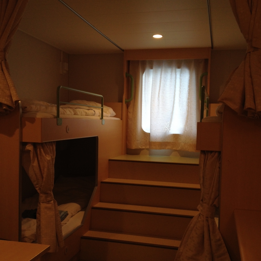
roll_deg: -1.8
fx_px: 358
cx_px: 132
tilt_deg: -5.3
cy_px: 143
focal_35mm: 42
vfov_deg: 40.0
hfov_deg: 40.0
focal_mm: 4.28
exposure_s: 1/60
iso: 50
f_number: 2.4
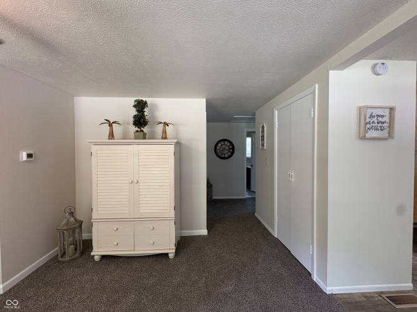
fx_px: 169
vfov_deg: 85.7
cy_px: 156
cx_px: 208
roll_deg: +0.5
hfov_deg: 102.1
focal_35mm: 14
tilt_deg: -1.2
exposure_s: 1/60
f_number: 2.2
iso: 200
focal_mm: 2.22
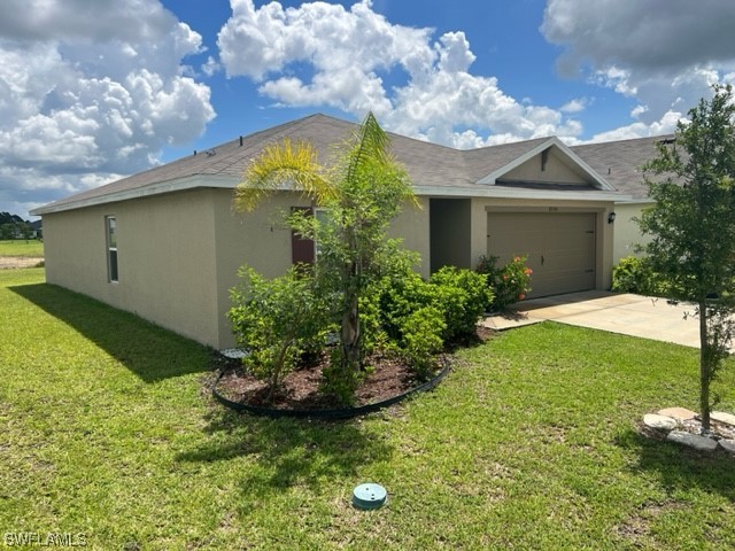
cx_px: 368
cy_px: 276
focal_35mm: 26
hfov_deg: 67.3
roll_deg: +0.1
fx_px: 552
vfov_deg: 53.1
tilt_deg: -4.7
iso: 50
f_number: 1.5
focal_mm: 5.7
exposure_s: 1/5882
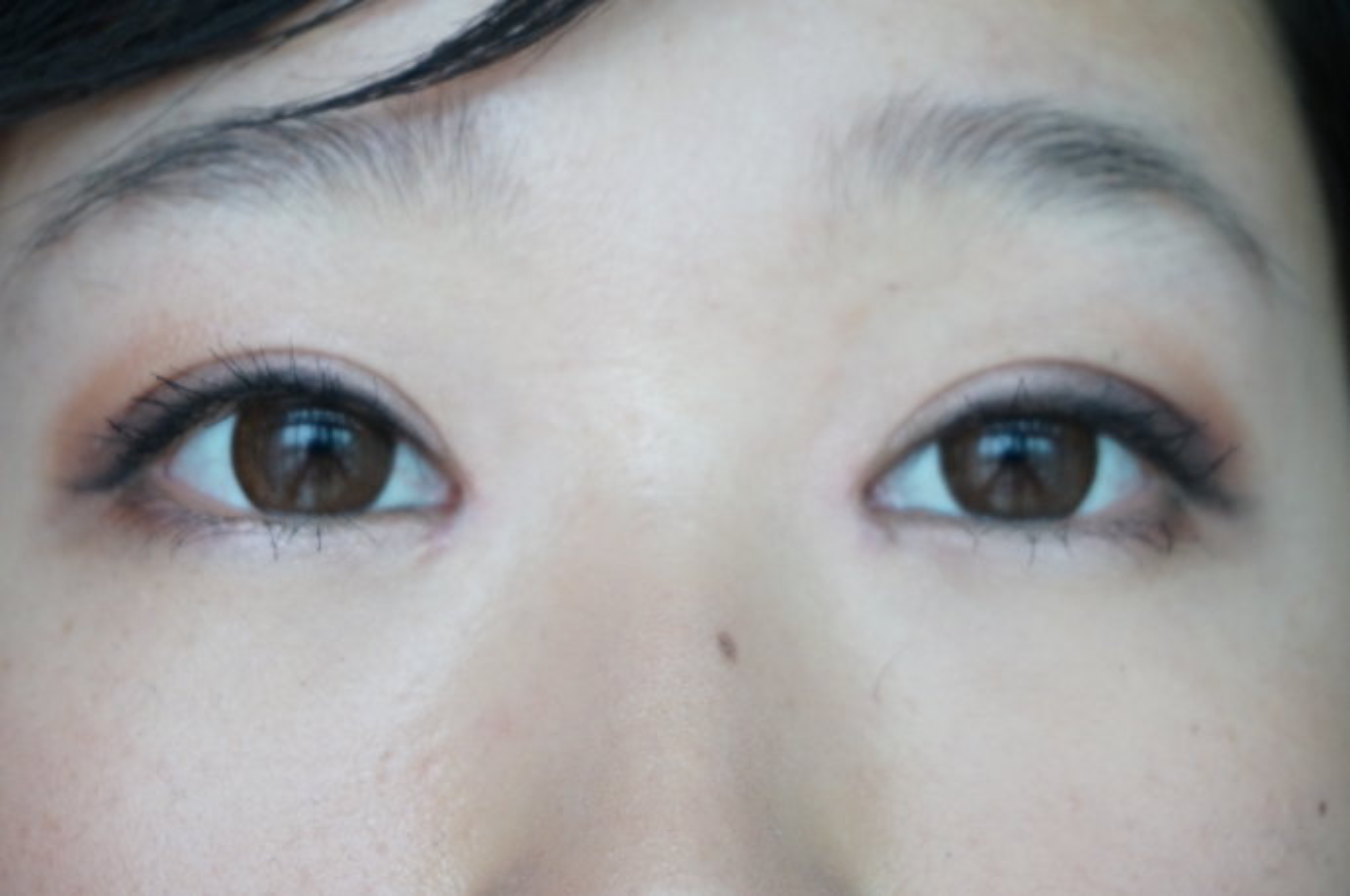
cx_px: 675
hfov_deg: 27.0
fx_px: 2809
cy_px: 448
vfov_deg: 18.1
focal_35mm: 75
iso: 1600
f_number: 5.6
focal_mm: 50
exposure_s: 1/80
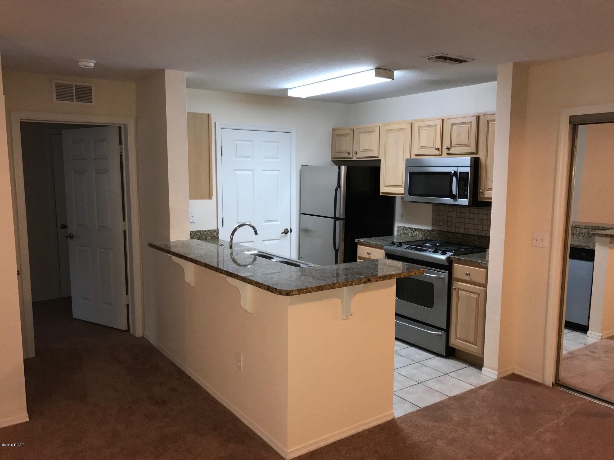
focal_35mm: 28
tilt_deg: -7.7
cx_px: 307
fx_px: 497
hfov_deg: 63.4
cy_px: 230
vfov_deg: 49.7
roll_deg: -0.9
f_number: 1.8
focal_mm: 3.99
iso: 50
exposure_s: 1/30
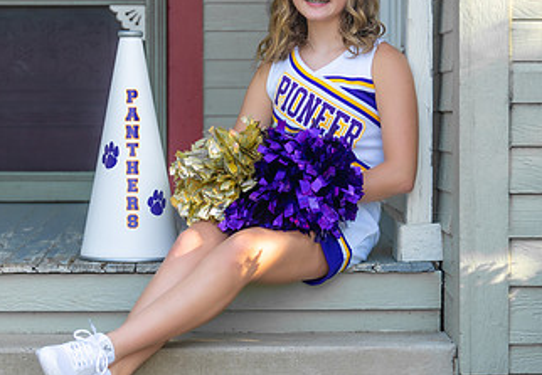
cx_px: 264
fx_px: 2179
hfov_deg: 14.2
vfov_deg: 9.8
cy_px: 177
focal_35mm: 143
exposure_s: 1/320
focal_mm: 70
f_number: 2.8
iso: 125
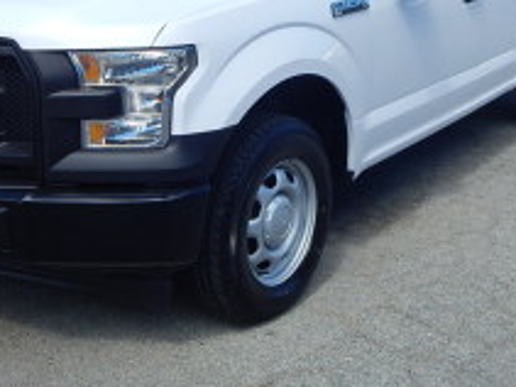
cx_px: 223
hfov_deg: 33.7
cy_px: 82
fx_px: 849
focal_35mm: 57
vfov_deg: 25.2
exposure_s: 1/1500
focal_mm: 5.6
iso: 125
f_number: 3.2
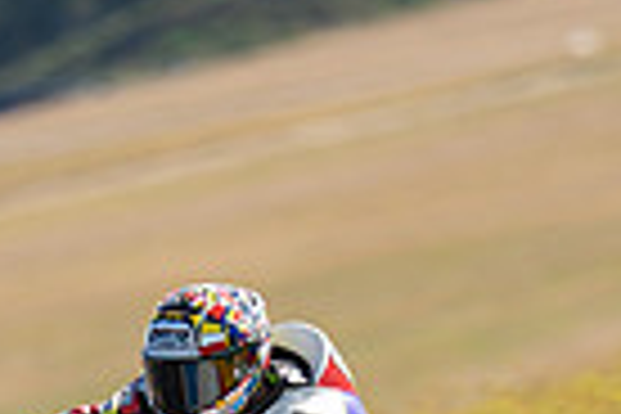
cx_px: 243
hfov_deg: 1.2
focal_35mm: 1678
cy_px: 479
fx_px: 28943
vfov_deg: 0.8
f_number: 5.6
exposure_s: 1/400
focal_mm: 400
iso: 100
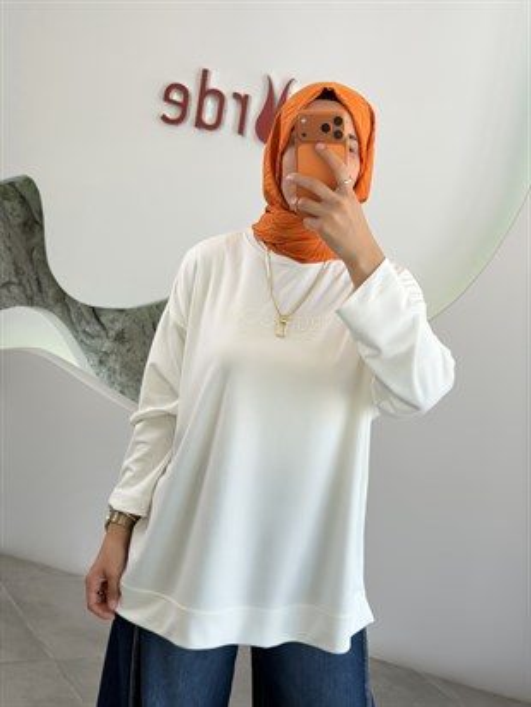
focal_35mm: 48
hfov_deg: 30.3
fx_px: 981
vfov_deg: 39.6
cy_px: 354
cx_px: 266
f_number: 1.78
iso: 50
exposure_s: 1/197
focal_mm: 6.76
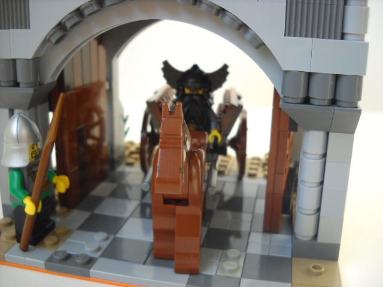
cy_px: 144
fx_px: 454
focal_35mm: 41
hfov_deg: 45.8
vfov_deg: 35.1
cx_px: 192
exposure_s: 1/184
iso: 64
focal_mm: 6.72
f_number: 3.1
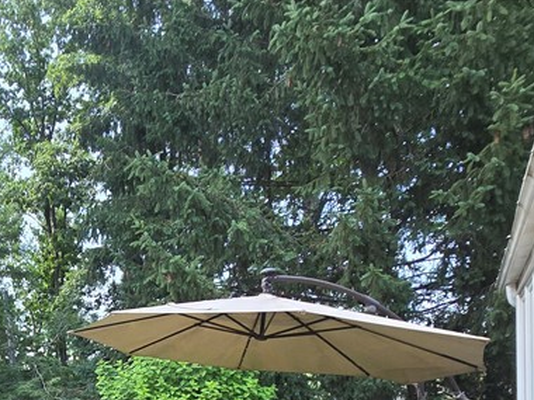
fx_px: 540
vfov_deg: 30.7
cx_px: -67
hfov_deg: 41.0
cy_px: 536
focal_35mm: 35
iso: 50
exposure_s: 1/222
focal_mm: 2.2
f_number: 2.2
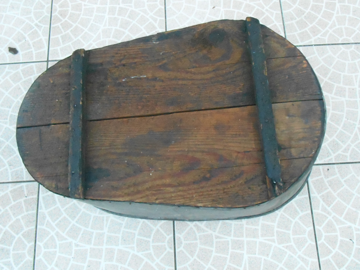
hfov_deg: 67.3
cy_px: 135
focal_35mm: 26
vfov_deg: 53.1
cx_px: 180
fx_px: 270
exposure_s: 1/160
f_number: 3.4
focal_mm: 4.7
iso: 800
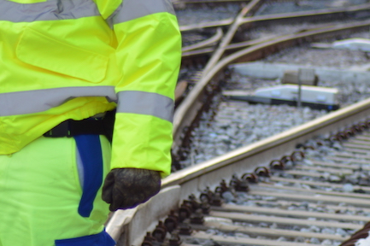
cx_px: 202
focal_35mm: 291
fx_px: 2988
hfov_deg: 7.1
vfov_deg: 4.7
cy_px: 25
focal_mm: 70
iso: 200
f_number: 4.5
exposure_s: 1/320
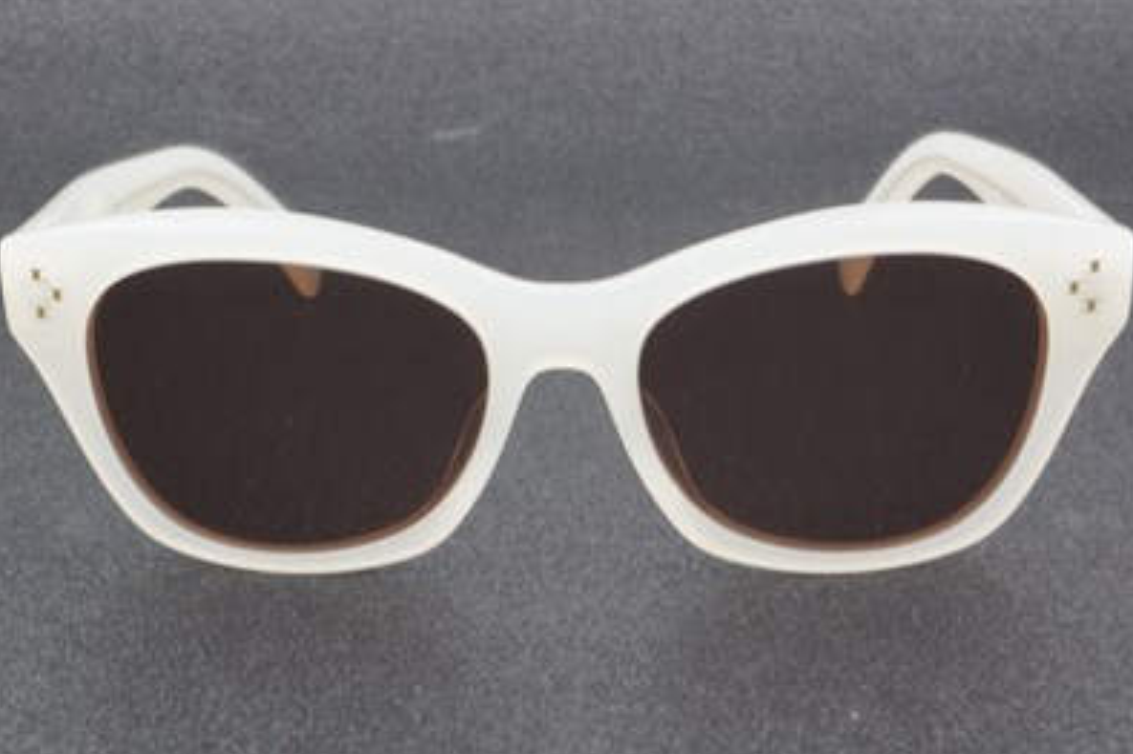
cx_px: 568
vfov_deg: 16.3
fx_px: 2627
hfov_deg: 24.3
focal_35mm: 84
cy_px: 378
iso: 100
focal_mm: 55
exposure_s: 1.3
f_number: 32
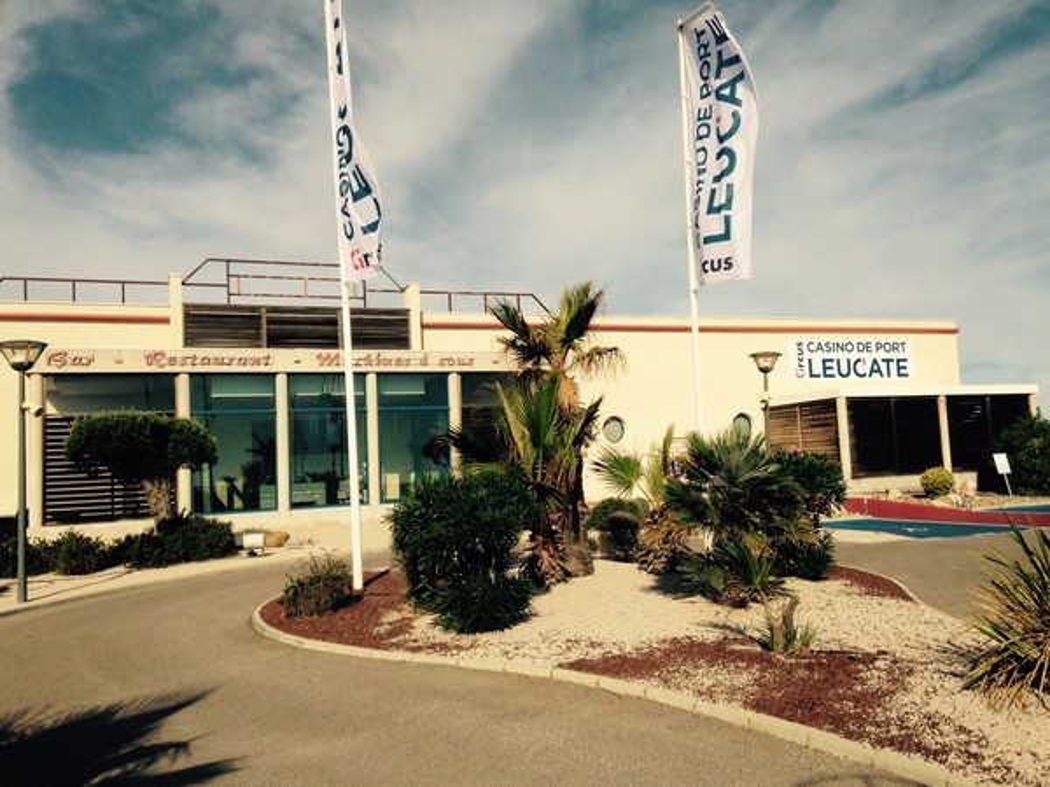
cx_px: 525
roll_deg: +3.4
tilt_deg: +3.6
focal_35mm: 33
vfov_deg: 42.9
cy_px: 394
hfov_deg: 55.4
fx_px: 1001
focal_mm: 4.12
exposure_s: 1/3012
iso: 50
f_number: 2.4
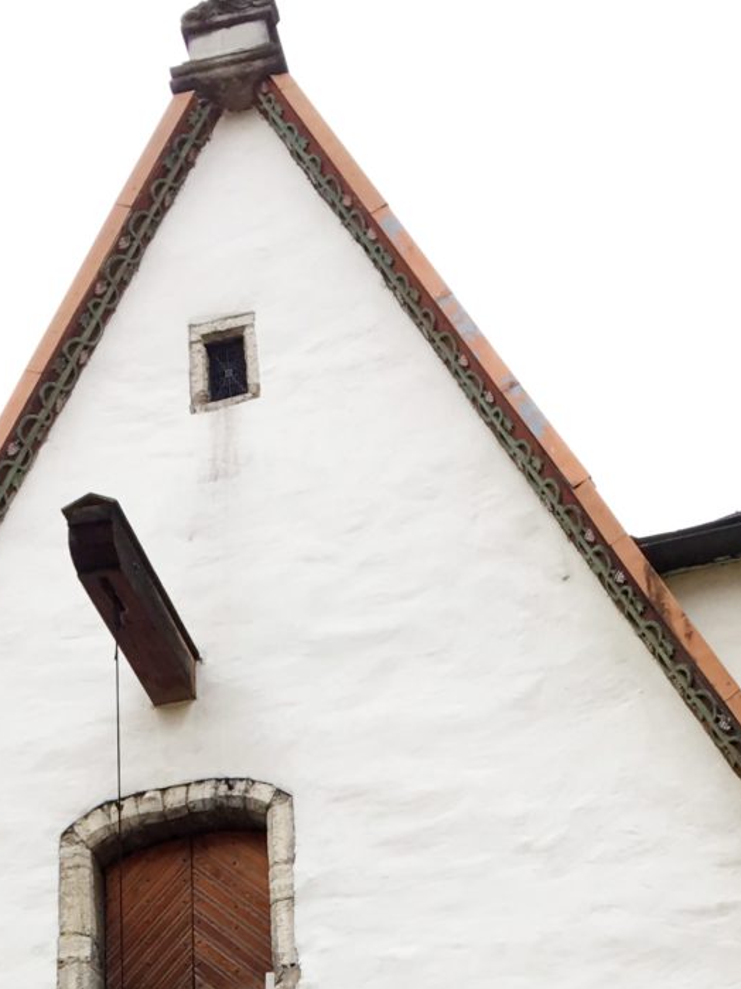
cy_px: 1276
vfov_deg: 21.4
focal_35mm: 83
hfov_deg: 17.7
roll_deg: +0.6
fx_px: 2370
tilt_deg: +20.9
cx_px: 250
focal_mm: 4.15
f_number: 2.2
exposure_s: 1/50
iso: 25
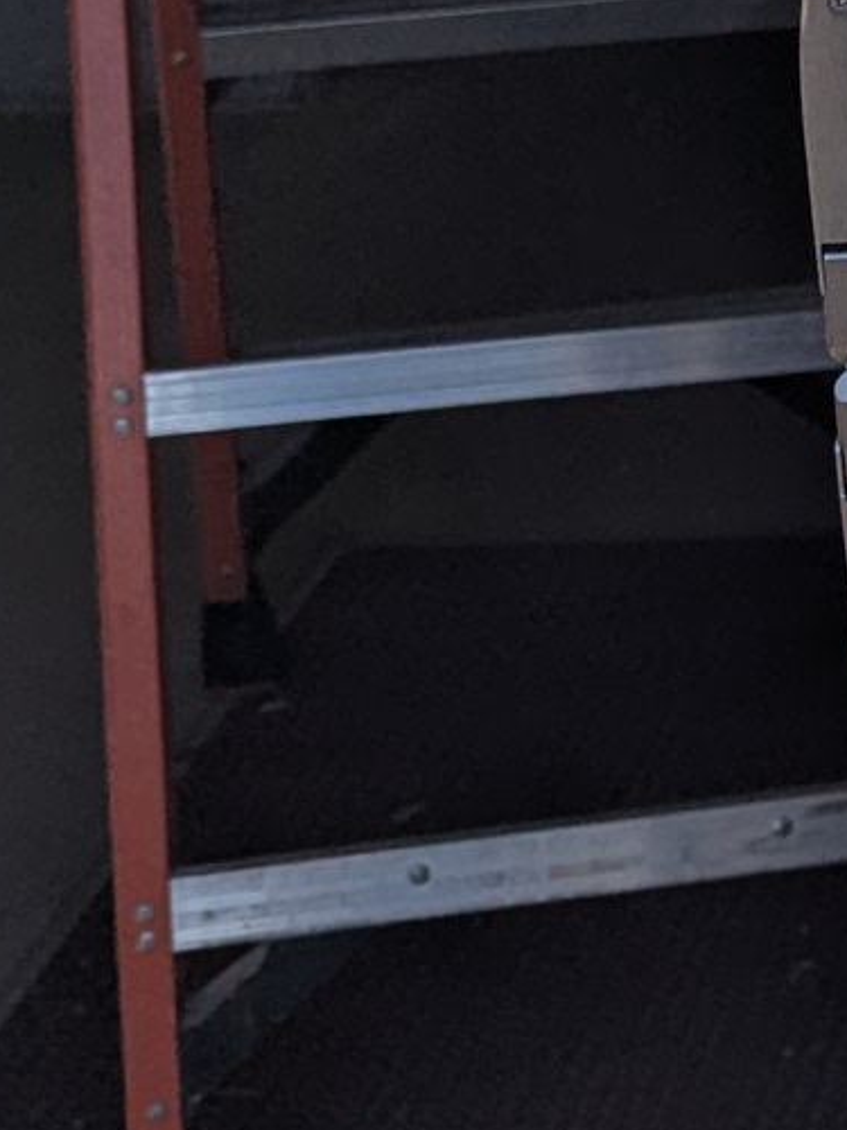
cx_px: 1635
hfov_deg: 11.1
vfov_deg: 16.0
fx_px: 4013
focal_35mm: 123
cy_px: 495
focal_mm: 6.81
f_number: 1.85
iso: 76
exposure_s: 1/4926
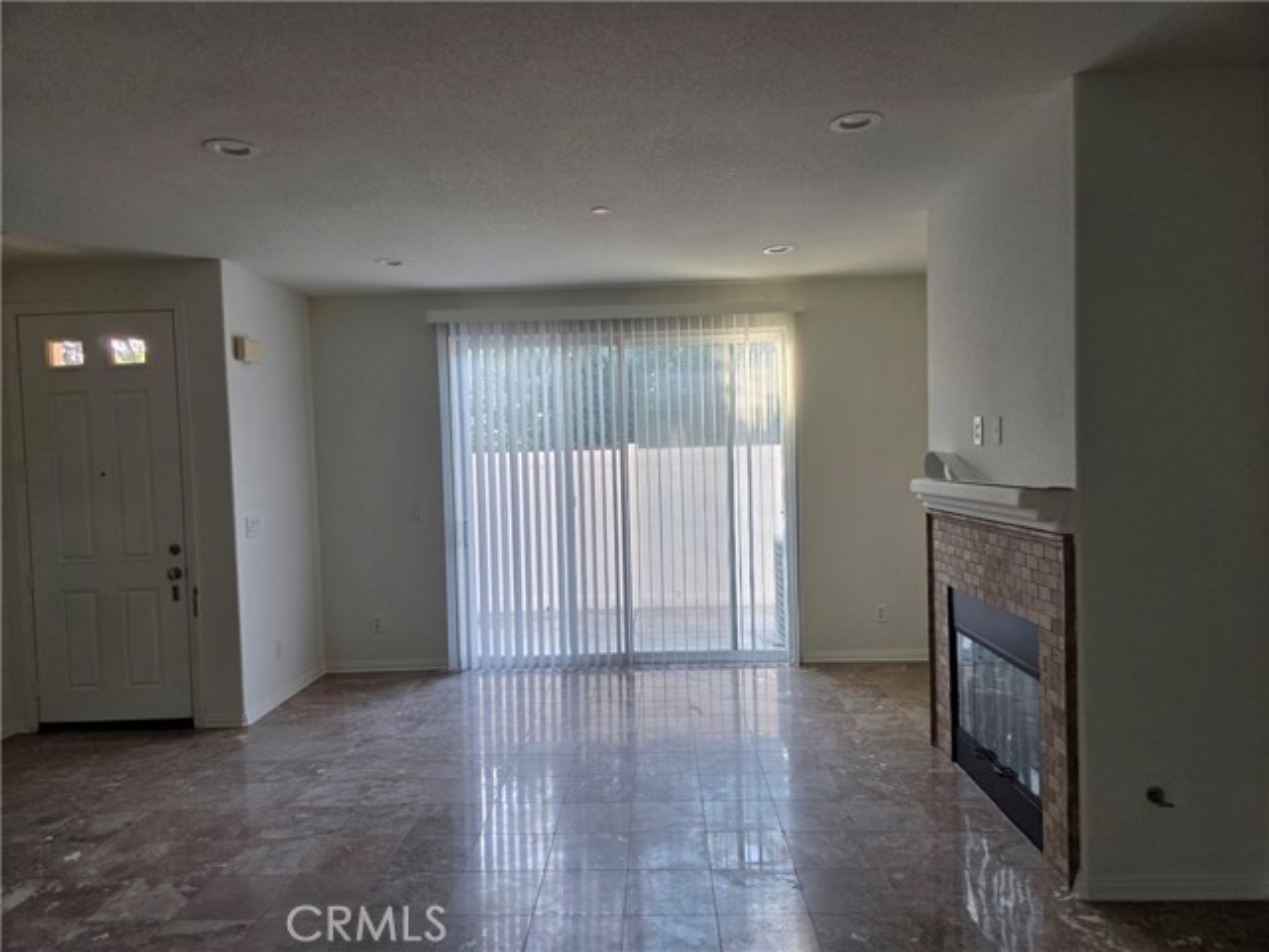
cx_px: 634
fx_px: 843
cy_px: 476
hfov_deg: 73.9
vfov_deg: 58.9
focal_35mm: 23
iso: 125
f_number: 1.8
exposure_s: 1/180
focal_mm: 5.4
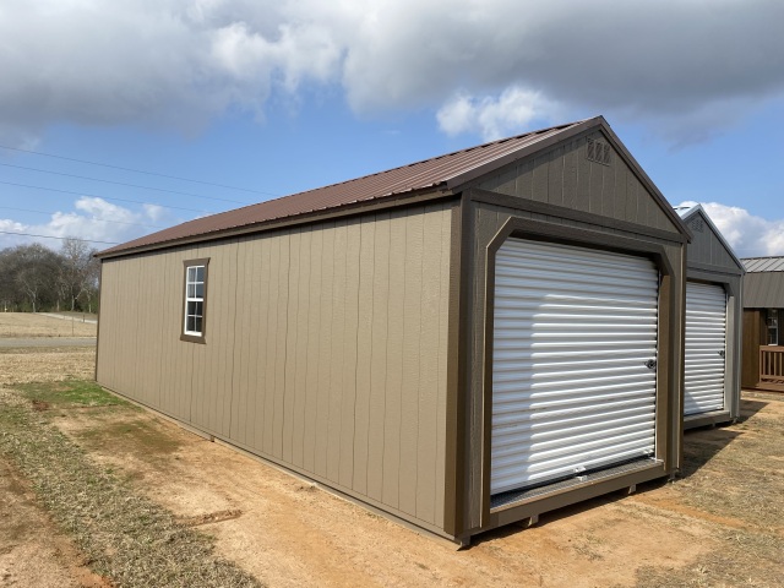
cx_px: 392
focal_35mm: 26
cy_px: 294
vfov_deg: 53.1
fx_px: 589
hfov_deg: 67.3
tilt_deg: +0.7
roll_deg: -1.0
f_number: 1.8
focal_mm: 4.25
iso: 32
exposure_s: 1/3401
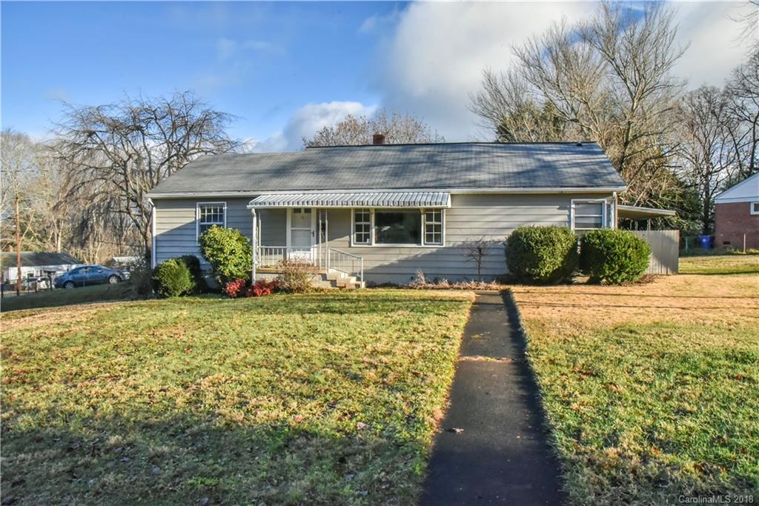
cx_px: 380
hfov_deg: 73.7
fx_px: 506
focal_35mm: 24
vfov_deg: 53.1
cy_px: 253
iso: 4000
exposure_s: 1/400
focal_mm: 24
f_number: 20
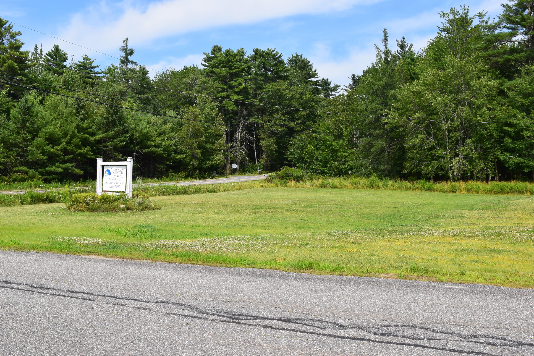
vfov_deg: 36.9
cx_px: 267
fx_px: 534
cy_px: 178
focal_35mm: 36
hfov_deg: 53.1
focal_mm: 24
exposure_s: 1/500
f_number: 11
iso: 250
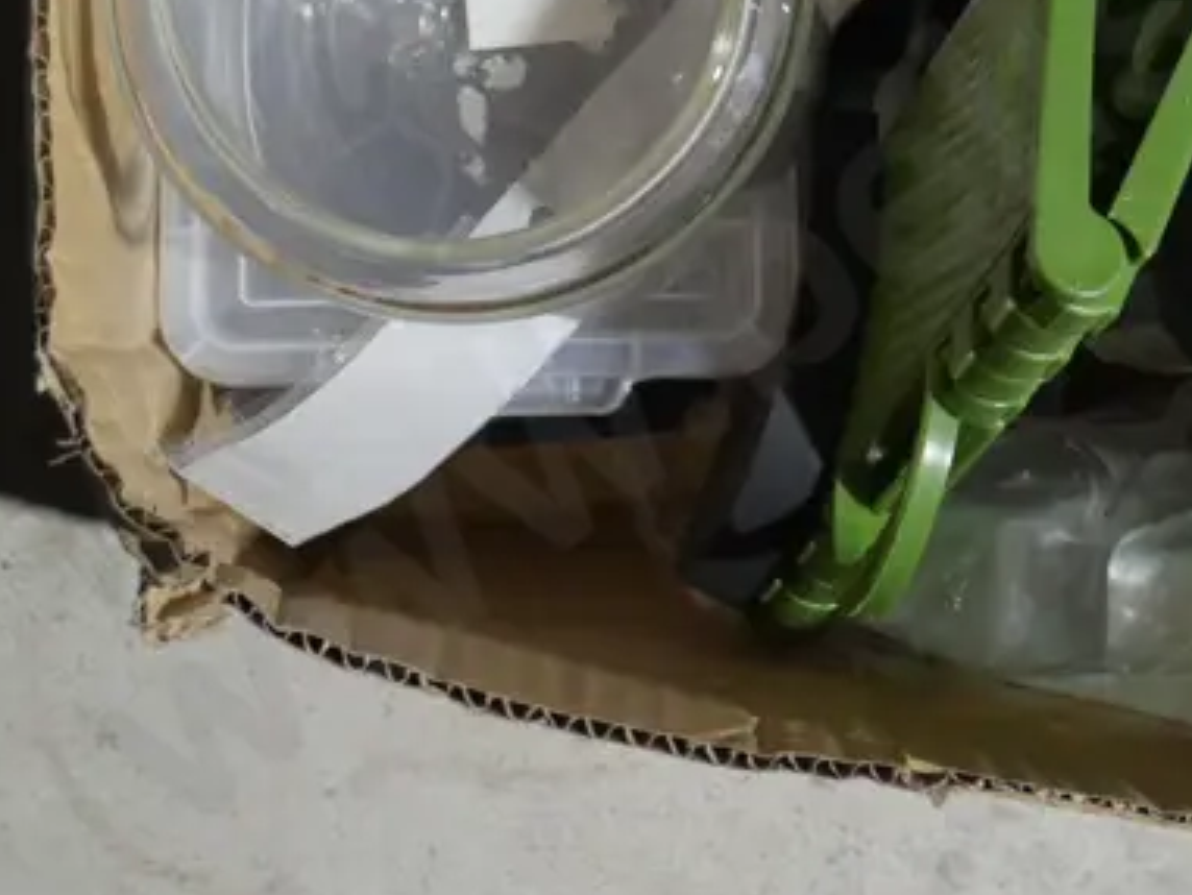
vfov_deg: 11.3
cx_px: 1408
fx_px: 4444
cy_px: -172
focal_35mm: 129
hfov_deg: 14.8
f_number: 5.2
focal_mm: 24
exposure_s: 1/60
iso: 1000
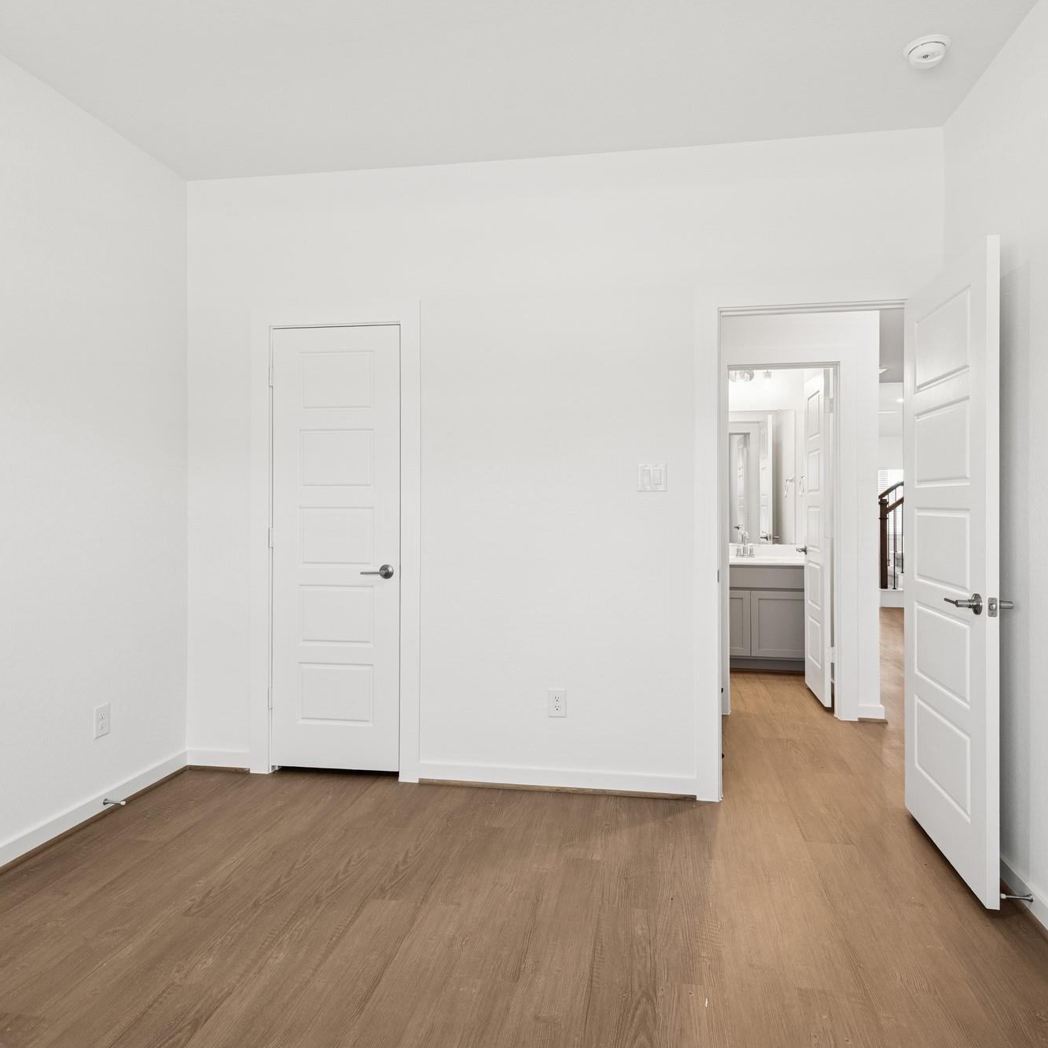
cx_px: 542
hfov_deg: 72.1
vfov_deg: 72.1
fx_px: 719
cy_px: 513
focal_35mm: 21
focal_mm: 16
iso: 160
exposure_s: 1/4
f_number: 9
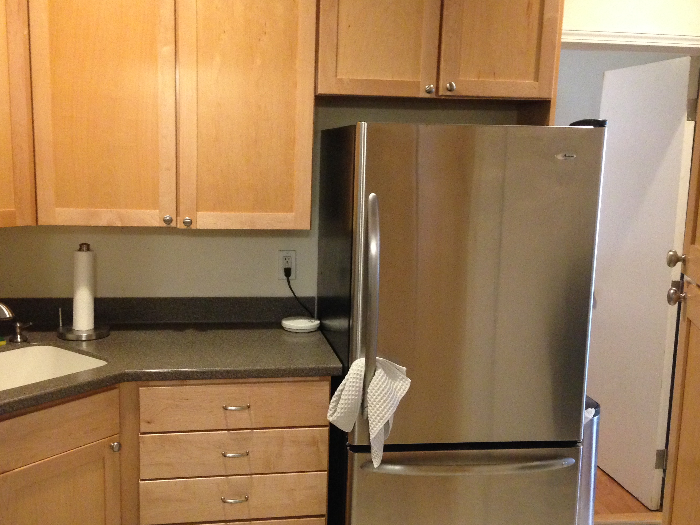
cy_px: 281
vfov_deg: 35.1
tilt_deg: -9.5
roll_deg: -0.8
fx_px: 829
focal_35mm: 41
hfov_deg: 45.7
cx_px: 313
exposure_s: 1/15
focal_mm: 4.12
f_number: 2.4
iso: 400
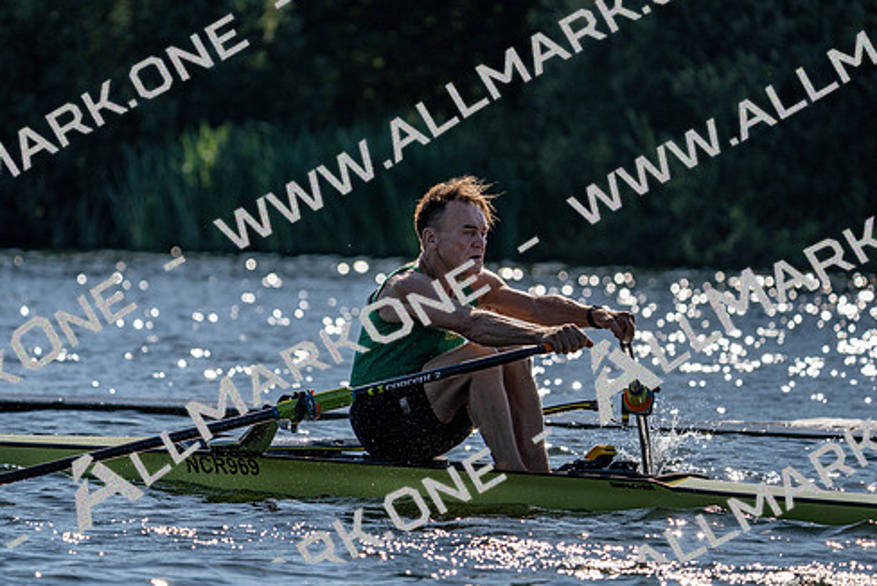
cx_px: 437
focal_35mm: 329
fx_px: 8019
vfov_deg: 4.2
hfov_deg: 6.3
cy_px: 254
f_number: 5.6
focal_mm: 277
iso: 125
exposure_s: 1/1600
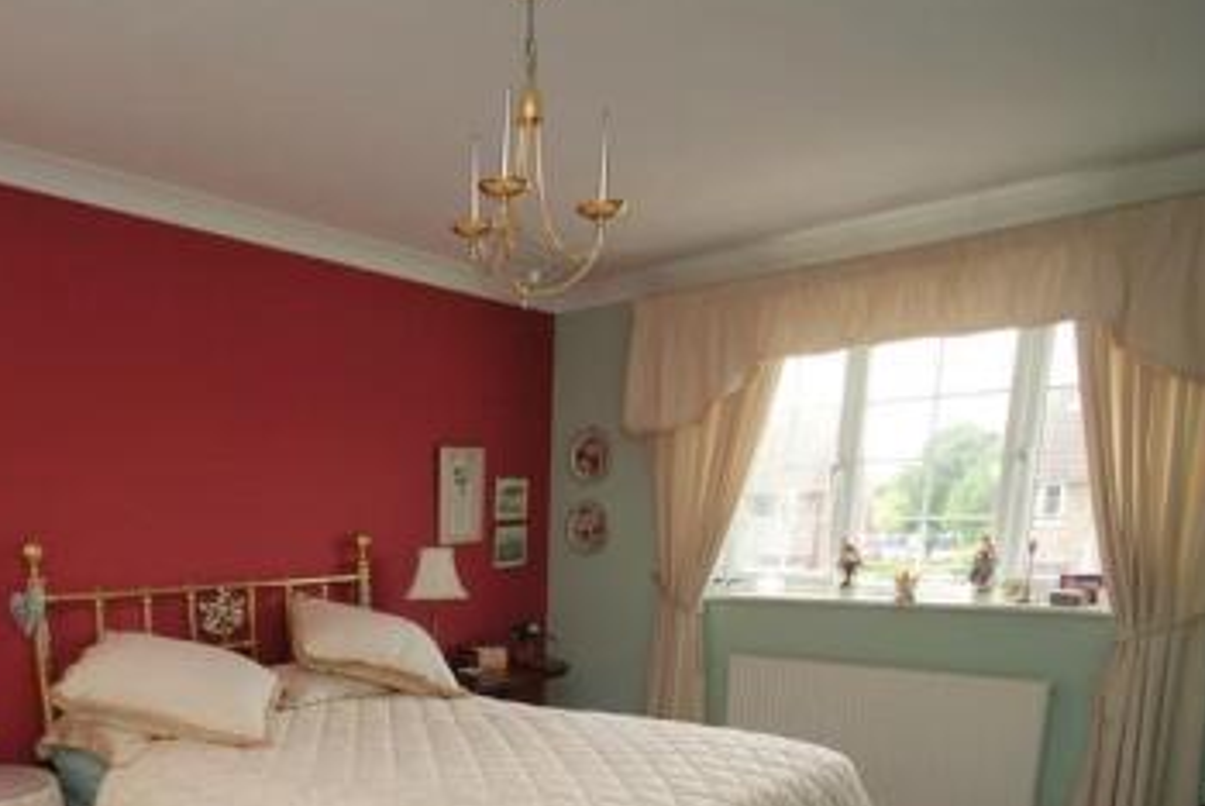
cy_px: 732
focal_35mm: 28
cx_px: 367
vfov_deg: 42.5
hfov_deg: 63.1
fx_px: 938
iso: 200
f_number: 5
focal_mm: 10
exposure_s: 1/60
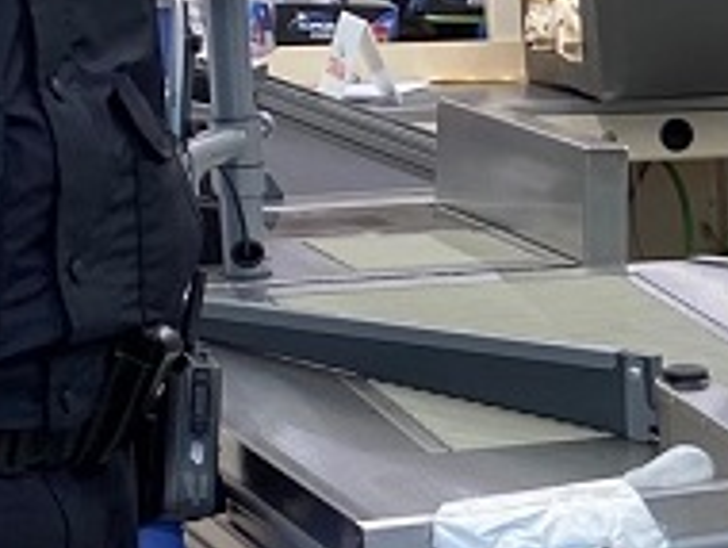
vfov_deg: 9.0
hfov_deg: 10.7
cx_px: 1613
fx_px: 3453
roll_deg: -1.4
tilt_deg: -10.7
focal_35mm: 164
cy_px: 548
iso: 80
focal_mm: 4.25
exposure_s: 1/100
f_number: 1.8
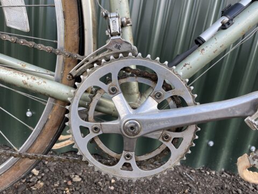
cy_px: 97
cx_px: 129
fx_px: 194
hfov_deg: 67.3
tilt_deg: -15.4
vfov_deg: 53.1
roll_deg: -8.5
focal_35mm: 26
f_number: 1.6
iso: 32
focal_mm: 4.2
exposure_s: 1/276
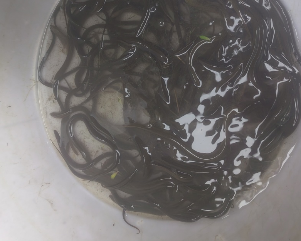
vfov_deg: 40.1
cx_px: 153
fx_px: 321
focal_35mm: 36
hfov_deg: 50.3
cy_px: 63
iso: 160
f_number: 1.9
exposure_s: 1/100
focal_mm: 5.52
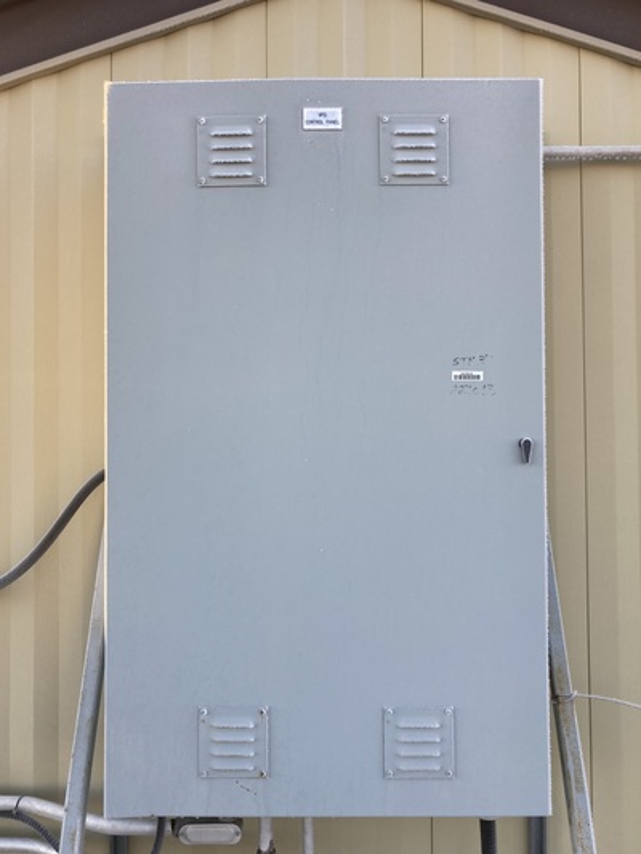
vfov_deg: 63.4
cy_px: 427
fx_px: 691
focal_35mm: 28
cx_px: 320
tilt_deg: +2.7
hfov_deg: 49.8
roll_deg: -0.9
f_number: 1.8
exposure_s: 1/169
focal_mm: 3.99
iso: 20
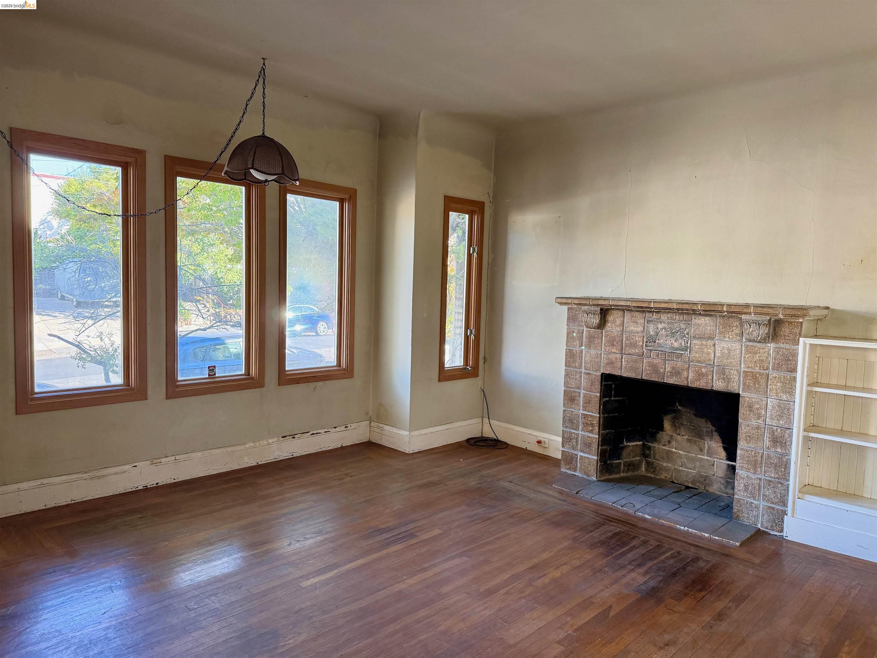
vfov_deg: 56.8
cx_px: 438
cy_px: 329
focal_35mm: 24
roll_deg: -1.5
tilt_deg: -4.6
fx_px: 608
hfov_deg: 71.6
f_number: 1.78
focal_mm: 6.76
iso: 200
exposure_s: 1/130
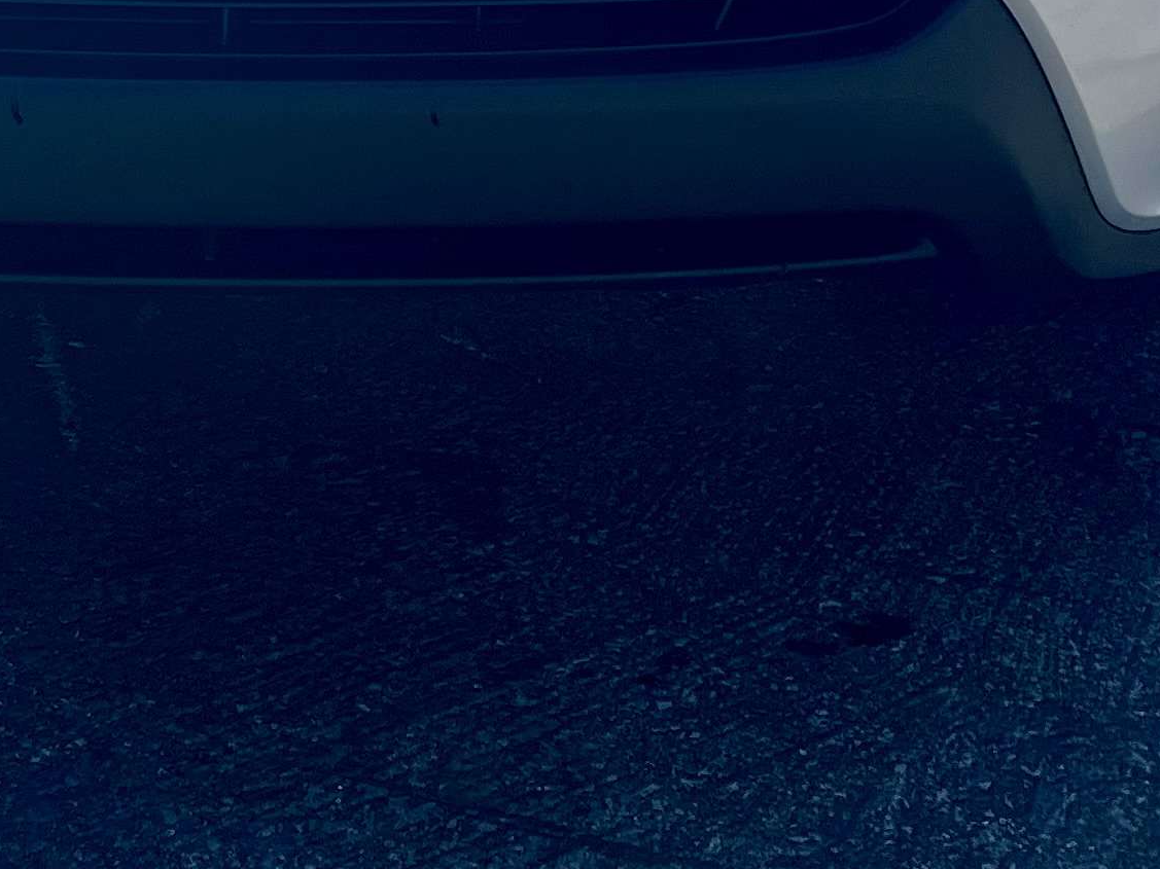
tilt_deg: -17.5
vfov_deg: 15.2
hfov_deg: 20.5
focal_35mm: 93
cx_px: 44
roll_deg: +1.3
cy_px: -258
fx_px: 3116
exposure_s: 1/4444
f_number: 1.5
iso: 50
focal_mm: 5.7
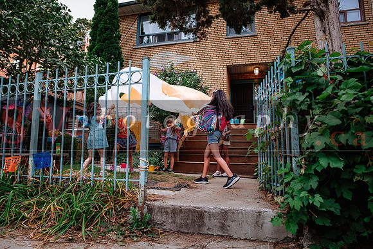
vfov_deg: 53.2
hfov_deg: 73.7
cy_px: 124
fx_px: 249
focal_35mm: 24
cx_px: 186
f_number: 4
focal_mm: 16
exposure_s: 1/250
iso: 800
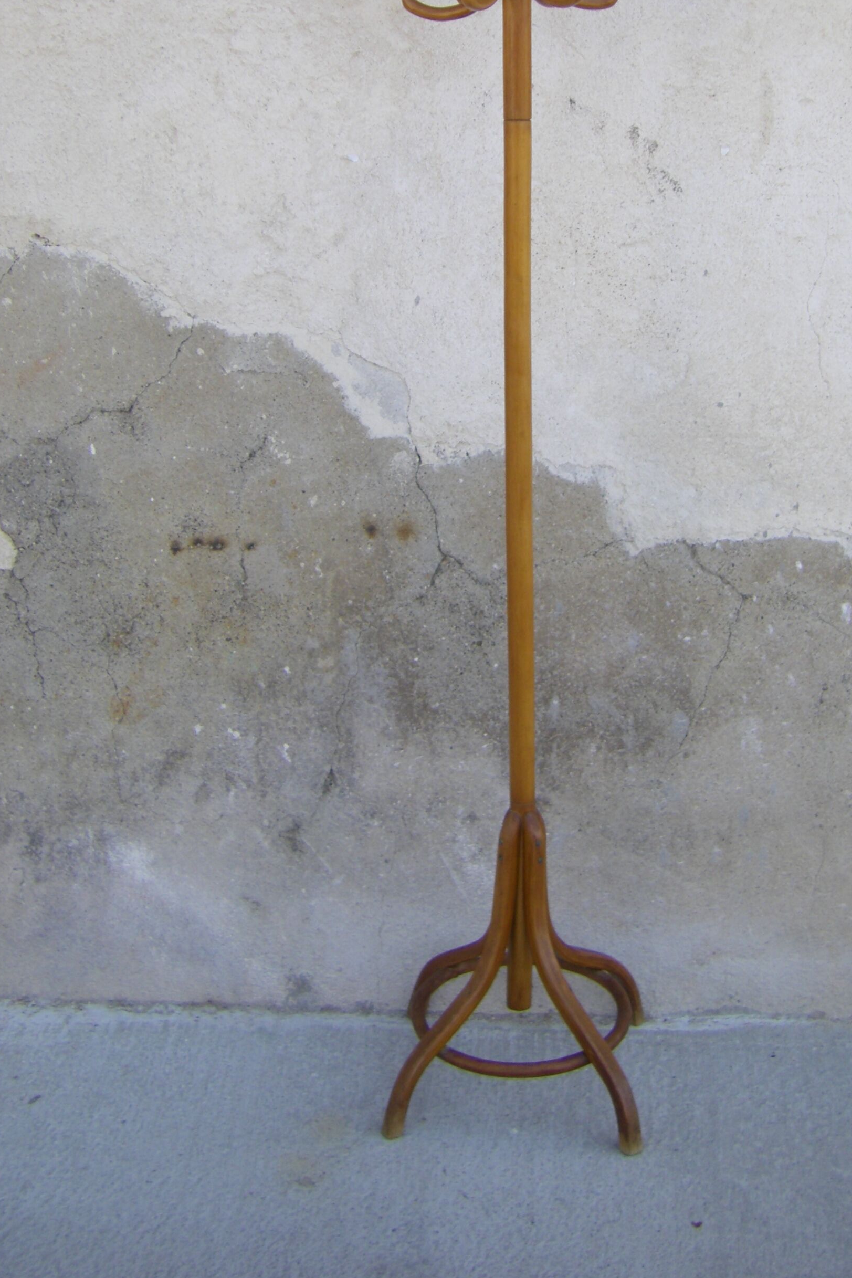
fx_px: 1881
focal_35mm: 53
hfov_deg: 25.5
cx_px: 520
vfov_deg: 37.1
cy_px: 432
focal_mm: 6.3
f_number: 3.5
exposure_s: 1/160
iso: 64
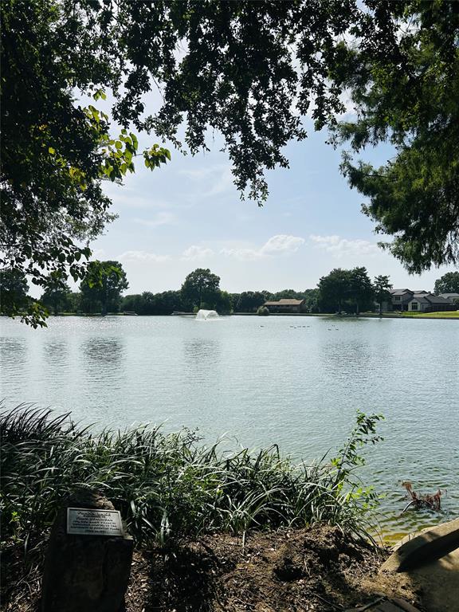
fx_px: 460
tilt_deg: +4.0
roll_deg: -2.6
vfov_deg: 67.3
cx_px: 230
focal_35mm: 26
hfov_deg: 53.1
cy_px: 306
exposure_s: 1/9434
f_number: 1.5
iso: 50
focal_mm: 5.7
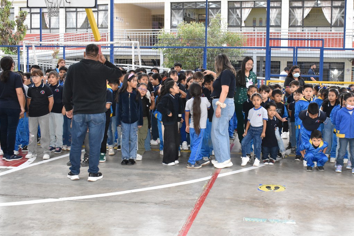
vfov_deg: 30.5
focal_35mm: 44
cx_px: 221
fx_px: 433
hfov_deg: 44.1
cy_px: 111
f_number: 5.6
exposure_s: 1/160
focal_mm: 20
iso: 1600
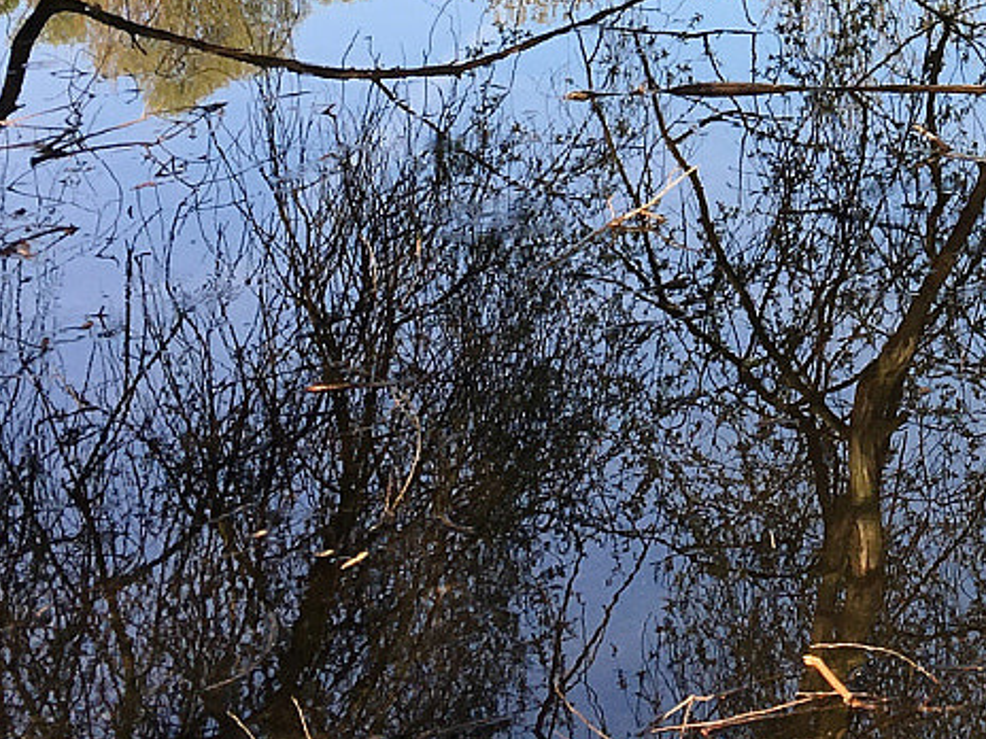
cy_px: -287
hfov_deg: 18.8
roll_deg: +2.0
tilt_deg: -5.2
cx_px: 1122
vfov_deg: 14.1
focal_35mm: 100
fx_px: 2848
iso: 25
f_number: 2.2
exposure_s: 1/574
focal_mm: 4.15
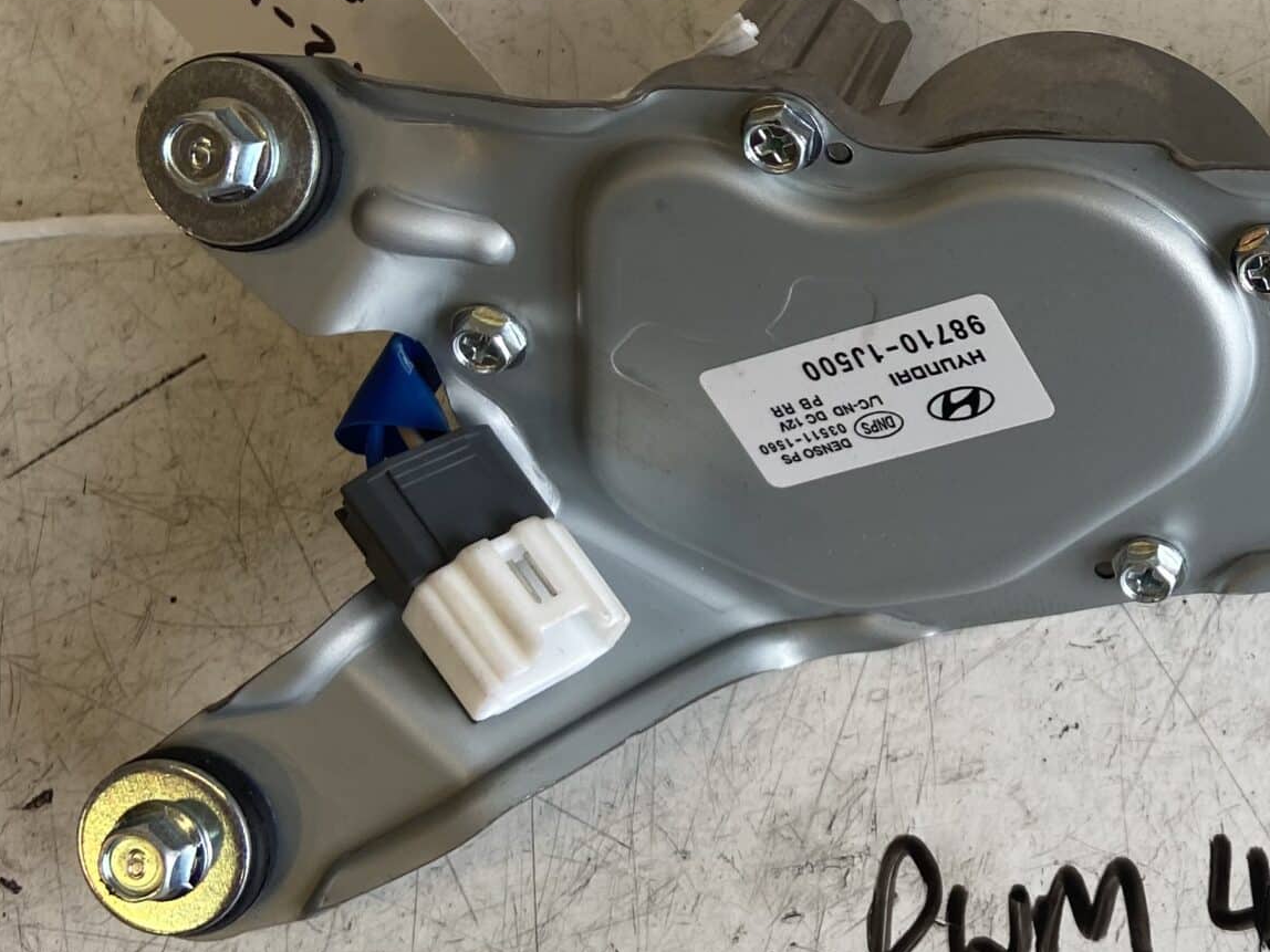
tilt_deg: -70.2
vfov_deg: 25.2
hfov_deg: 30.7
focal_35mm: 58
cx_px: 1288
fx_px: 2128
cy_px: 390
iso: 40
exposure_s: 1/100
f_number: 1.8
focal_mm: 4.25
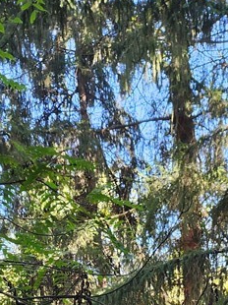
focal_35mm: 76
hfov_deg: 19.0
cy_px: 492
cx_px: 202
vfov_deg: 20.7
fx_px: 668
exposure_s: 1/180
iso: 100
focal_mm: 5.4
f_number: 1.8
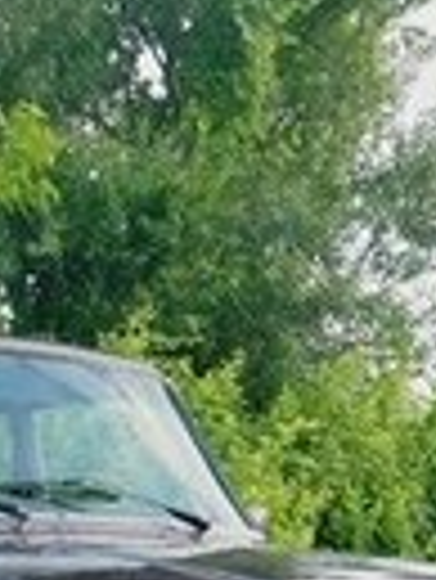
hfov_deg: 14.0
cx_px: -31
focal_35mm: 104
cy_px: 809
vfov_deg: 17.4
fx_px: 1744
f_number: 1.9
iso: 40
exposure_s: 1/195
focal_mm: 3.7
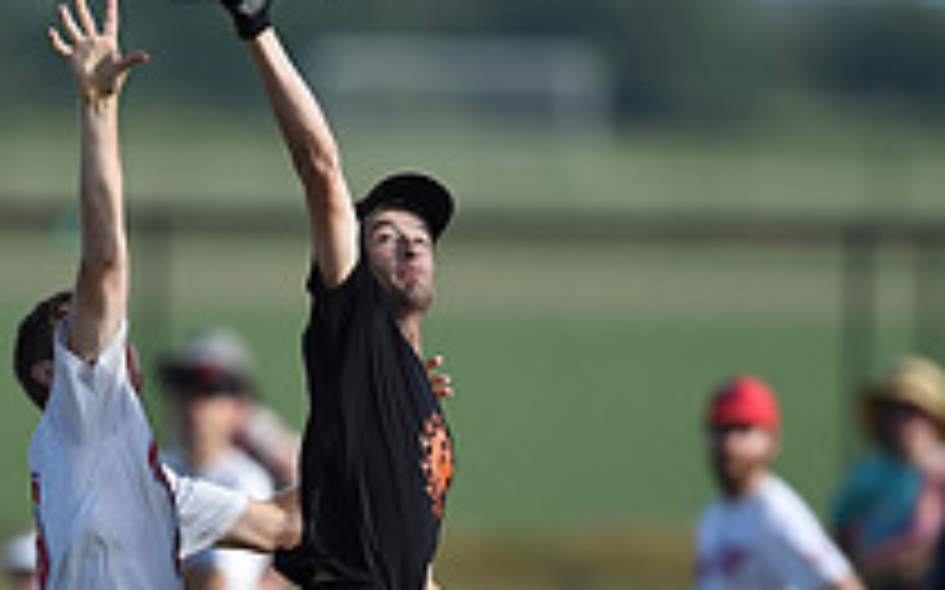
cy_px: 662
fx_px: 28932
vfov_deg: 1.2
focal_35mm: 1124
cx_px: 288
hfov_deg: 1.9
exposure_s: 1/1600
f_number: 3.2
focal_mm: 400
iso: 100
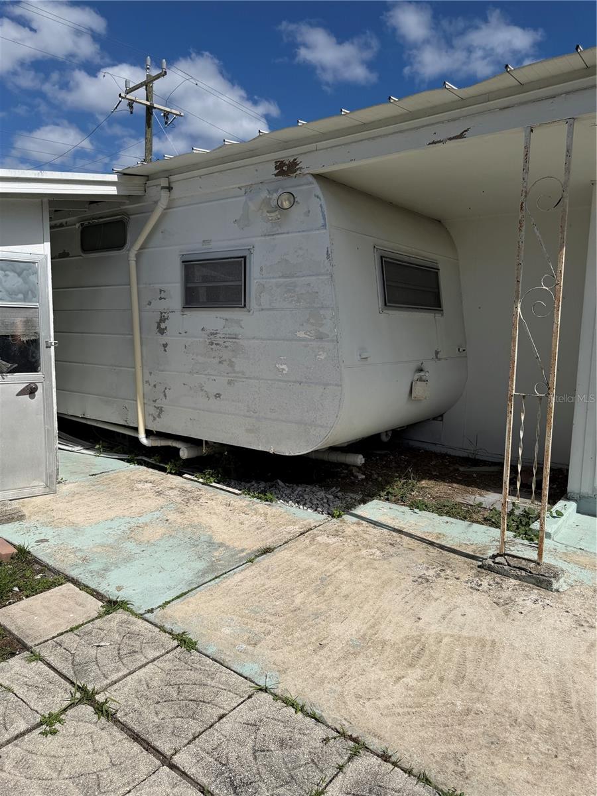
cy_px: 398
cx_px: 298
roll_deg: -3.5
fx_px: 552
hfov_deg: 56.8
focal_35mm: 24
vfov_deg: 71.6
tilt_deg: -6.9
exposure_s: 1/11905
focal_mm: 6.76
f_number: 1.78
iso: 80
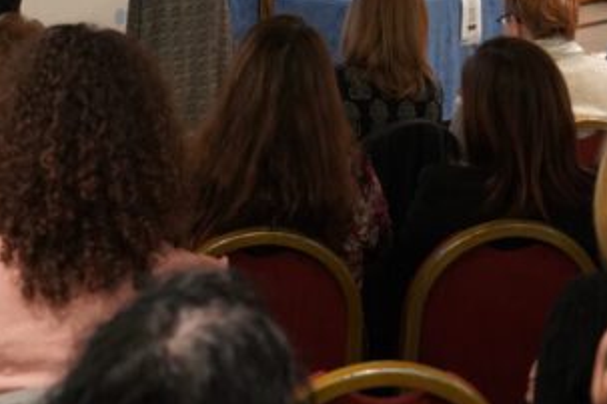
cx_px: 286
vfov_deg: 12.9
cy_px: -40
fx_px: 1753
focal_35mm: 104
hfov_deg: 19.6
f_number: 4
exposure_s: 1/160
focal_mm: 41
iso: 3200
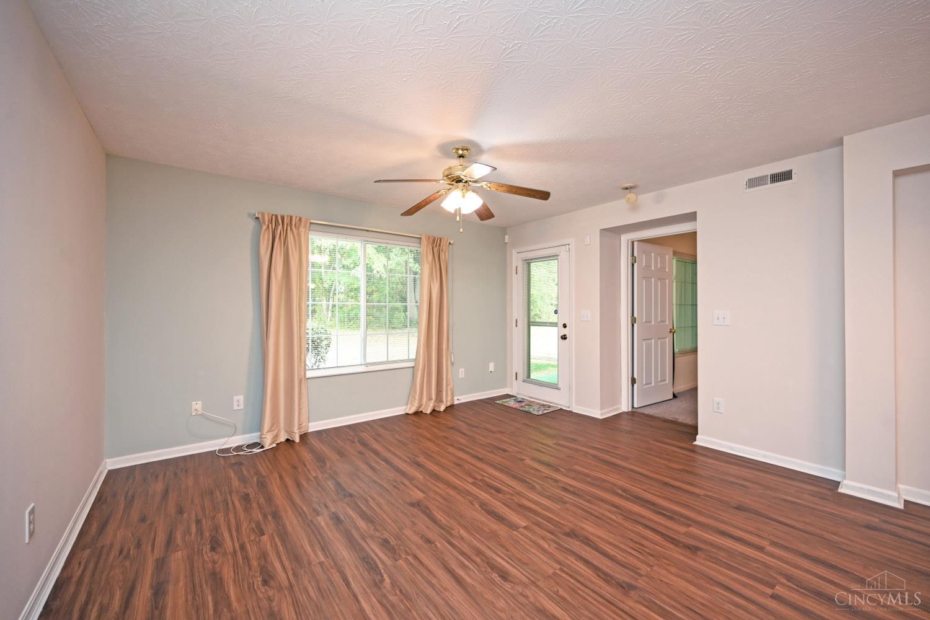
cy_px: 310
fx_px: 362
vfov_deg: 81.2
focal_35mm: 14
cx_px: 465
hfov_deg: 104.3
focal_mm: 14
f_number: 4
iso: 500
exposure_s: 1/60
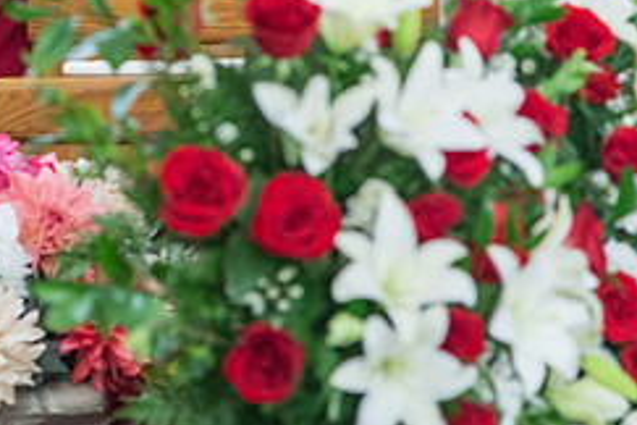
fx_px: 5662
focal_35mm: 320
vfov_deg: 4.3
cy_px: -40
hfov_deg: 6.4
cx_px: 115
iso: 1600
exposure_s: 1/100
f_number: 4
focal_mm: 120
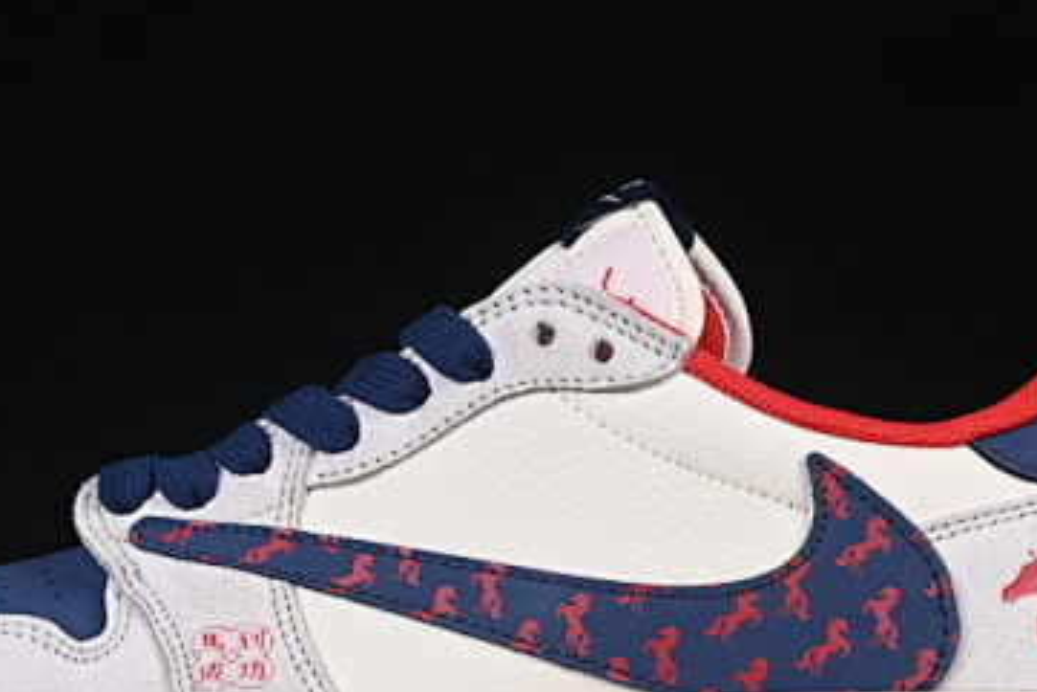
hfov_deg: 12.4
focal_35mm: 166
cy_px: 389
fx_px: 4783
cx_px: 468
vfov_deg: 8.3
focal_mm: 50
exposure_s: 1/80
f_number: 8
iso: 160
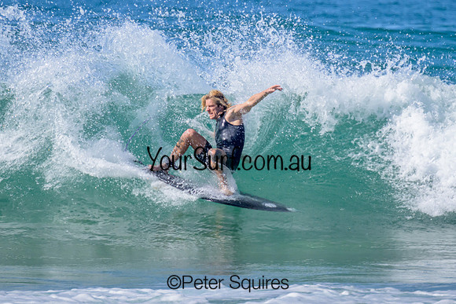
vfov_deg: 1.3
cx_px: 238
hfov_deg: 1.9
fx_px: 13810
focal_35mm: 1090
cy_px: 130
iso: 1000
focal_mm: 800
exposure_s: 1/2000
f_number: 11
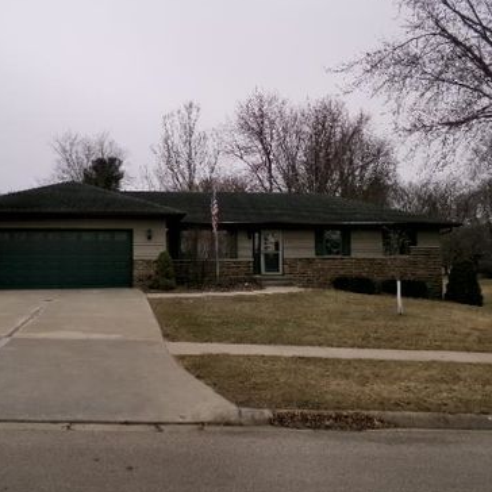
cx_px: 204
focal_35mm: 34
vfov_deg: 48.5
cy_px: 244
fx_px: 547
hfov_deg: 48.2
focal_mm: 5
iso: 100
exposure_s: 1/480
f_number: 3.8
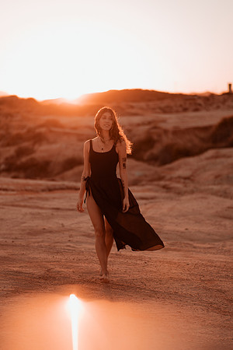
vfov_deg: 34.5
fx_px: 563
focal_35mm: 58
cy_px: 175
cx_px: 116
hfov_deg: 23.4
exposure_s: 1/1600
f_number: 1.4
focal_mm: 58
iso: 100
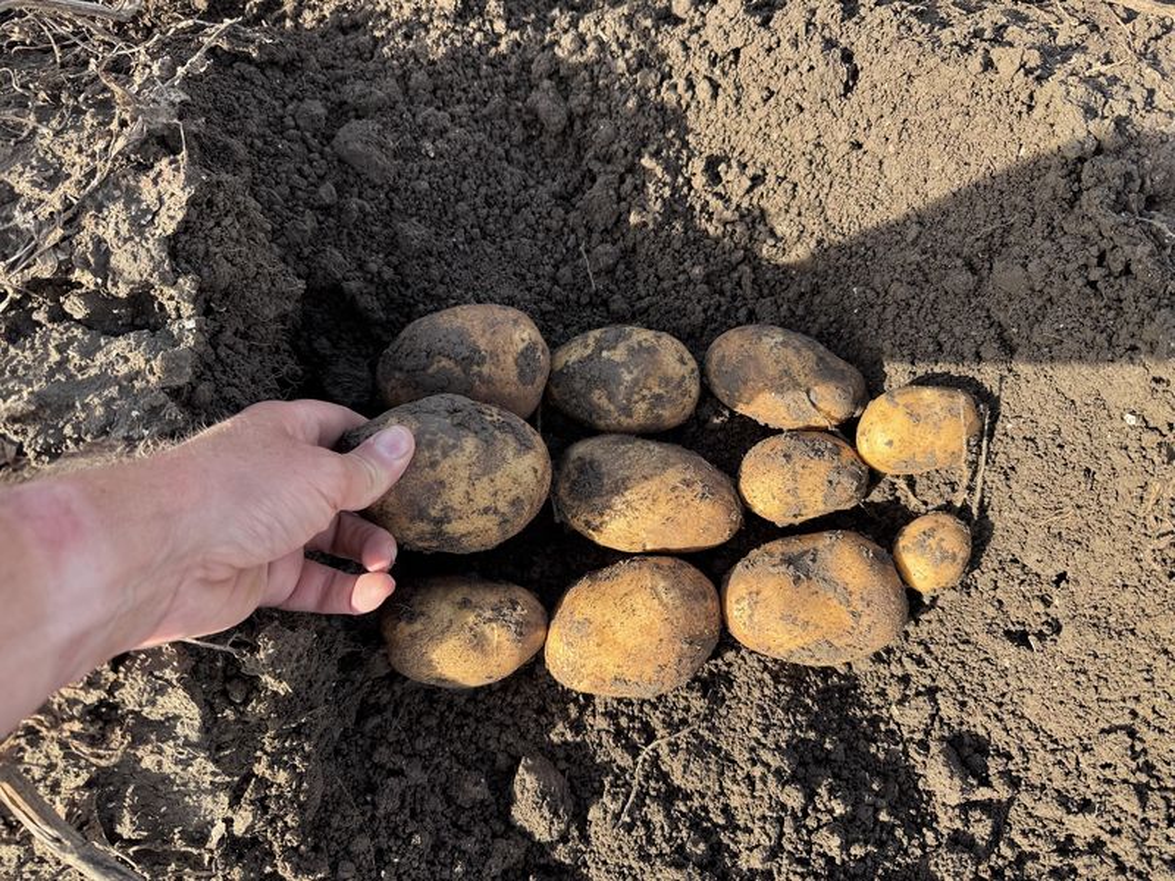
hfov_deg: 71.6
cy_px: 440
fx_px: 815
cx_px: 588
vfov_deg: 56.8
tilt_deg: -77.8
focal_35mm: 24
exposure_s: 1/782
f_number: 1.78
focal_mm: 6.76
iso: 80
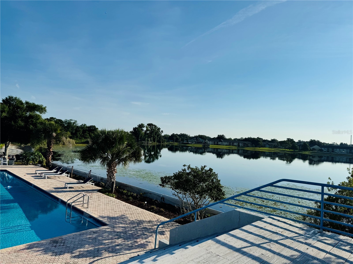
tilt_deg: +1.0
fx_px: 245
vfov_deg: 56.8
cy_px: 132
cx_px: 176
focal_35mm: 24
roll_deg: -3.2
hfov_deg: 71.6
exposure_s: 1/9009
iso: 80
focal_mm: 6.76
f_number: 1.78
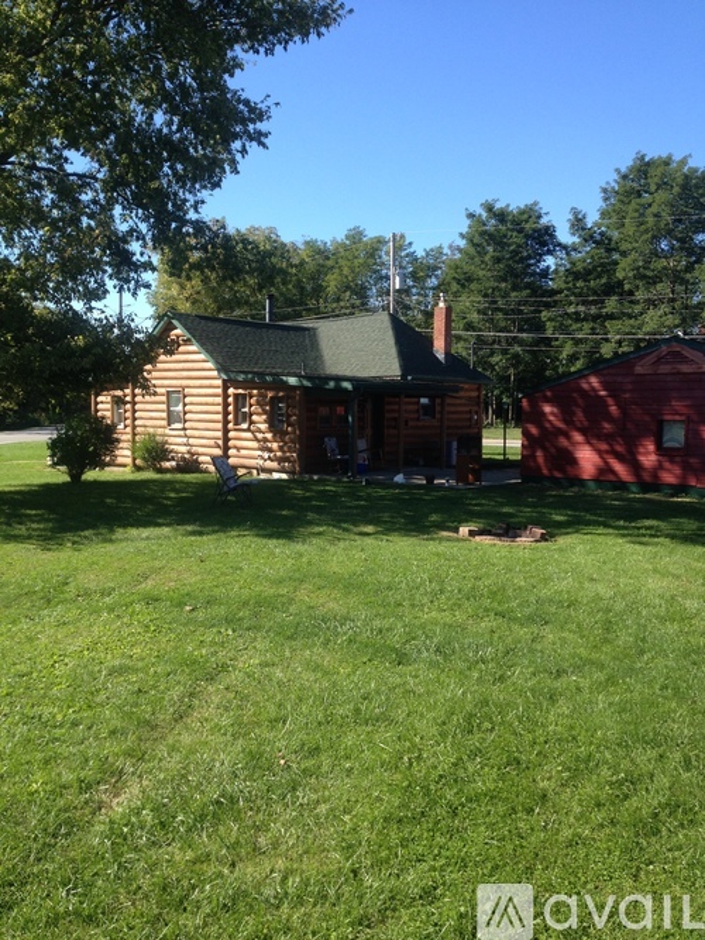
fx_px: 951
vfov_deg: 52.6
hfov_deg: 40.7
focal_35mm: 35
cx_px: 352
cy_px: 470
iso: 50
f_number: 2.4
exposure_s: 1/736
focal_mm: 4.28
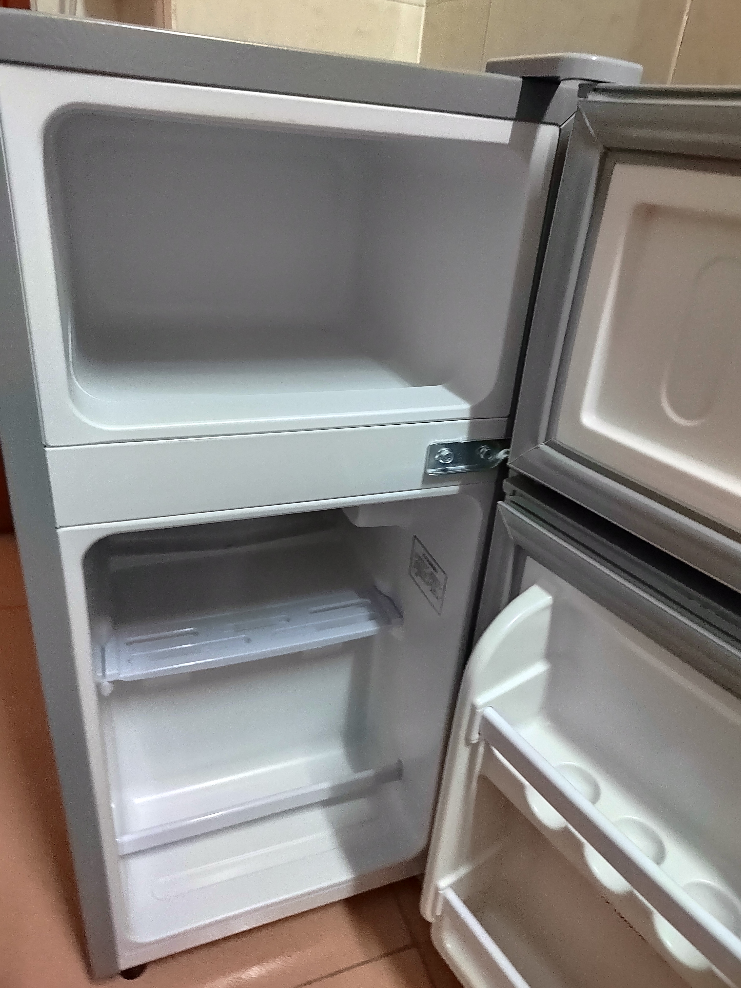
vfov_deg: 73.9
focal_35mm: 23
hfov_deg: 58.9
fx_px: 656
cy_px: 494
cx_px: 370
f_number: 1.9
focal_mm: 5.52
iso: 4720
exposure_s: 1/33.3
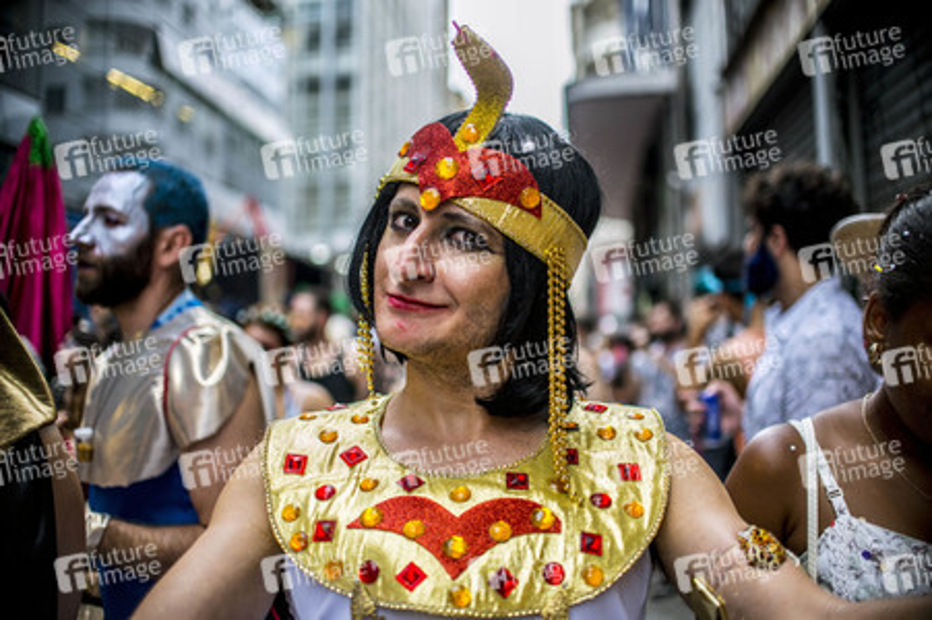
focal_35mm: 35
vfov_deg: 37.8
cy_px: 310
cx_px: 466
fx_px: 905
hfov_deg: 54.5
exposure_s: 1/500
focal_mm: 35
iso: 800
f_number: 1.8
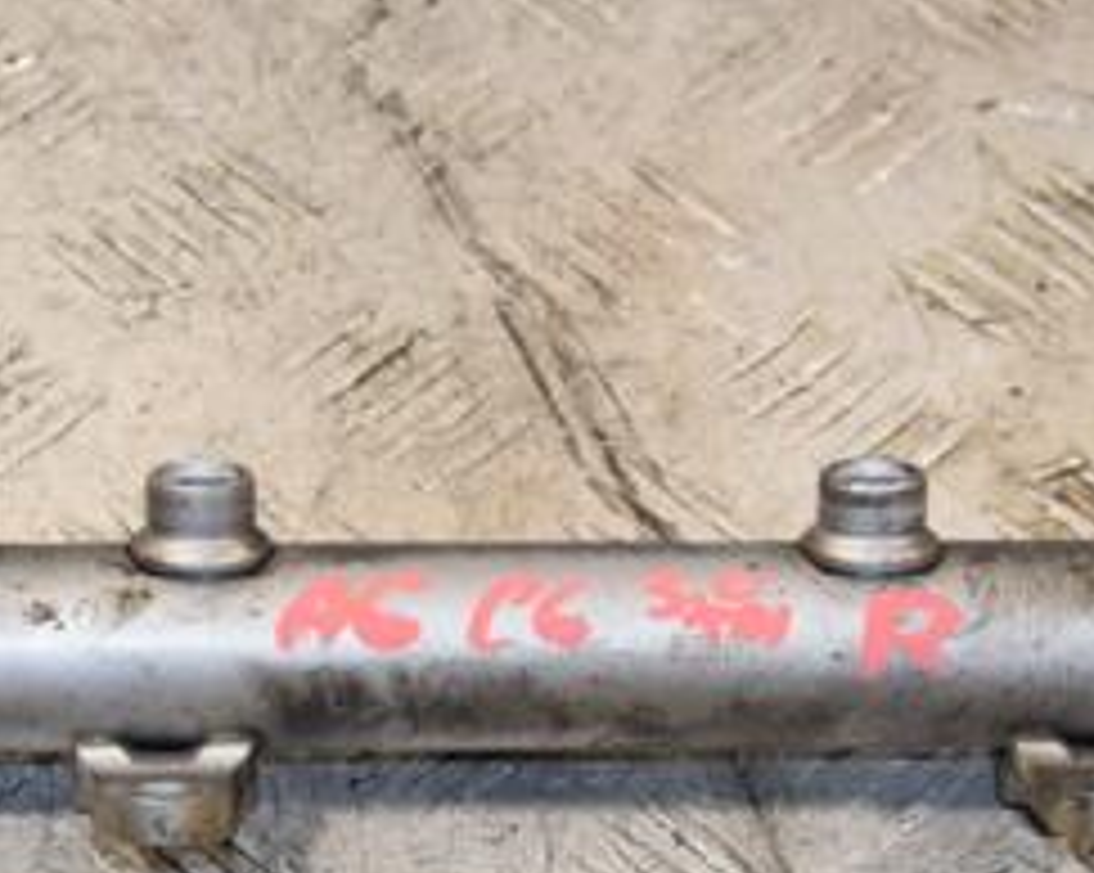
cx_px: 545
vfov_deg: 8.9
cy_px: 526
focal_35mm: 174
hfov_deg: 11.1
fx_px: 5629
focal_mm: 50
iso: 800
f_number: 5.6
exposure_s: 1/200
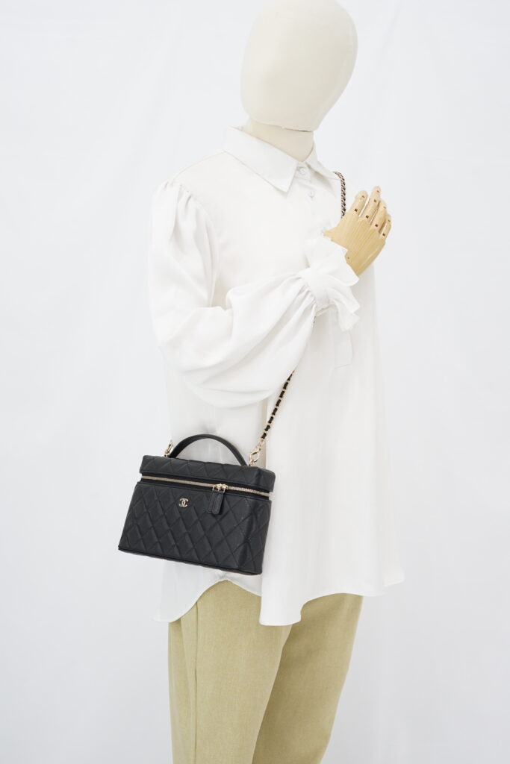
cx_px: 255
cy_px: 382
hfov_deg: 27.0
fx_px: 1062
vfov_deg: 39.6
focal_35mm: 50
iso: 640
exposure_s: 1/8
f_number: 6.3
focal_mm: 50
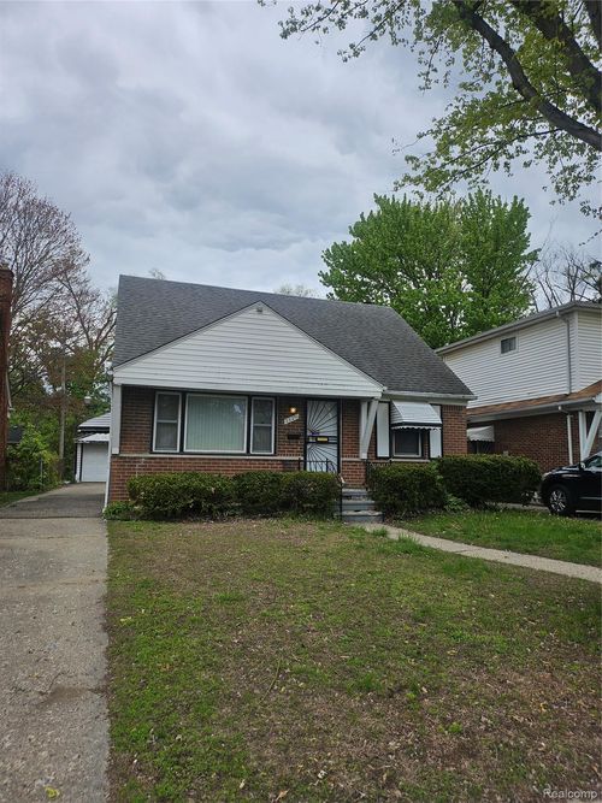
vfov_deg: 71.6
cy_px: 402
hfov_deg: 56.8
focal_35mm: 24
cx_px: 301
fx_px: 557
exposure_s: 1/2730
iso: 50
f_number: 1.8
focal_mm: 5
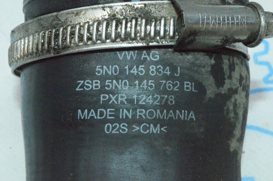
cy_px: 90
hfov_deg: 23.5
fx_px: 655
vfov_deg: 15.7
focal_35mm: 87
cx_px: 139
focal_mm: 55
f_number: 36
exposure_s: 1/50
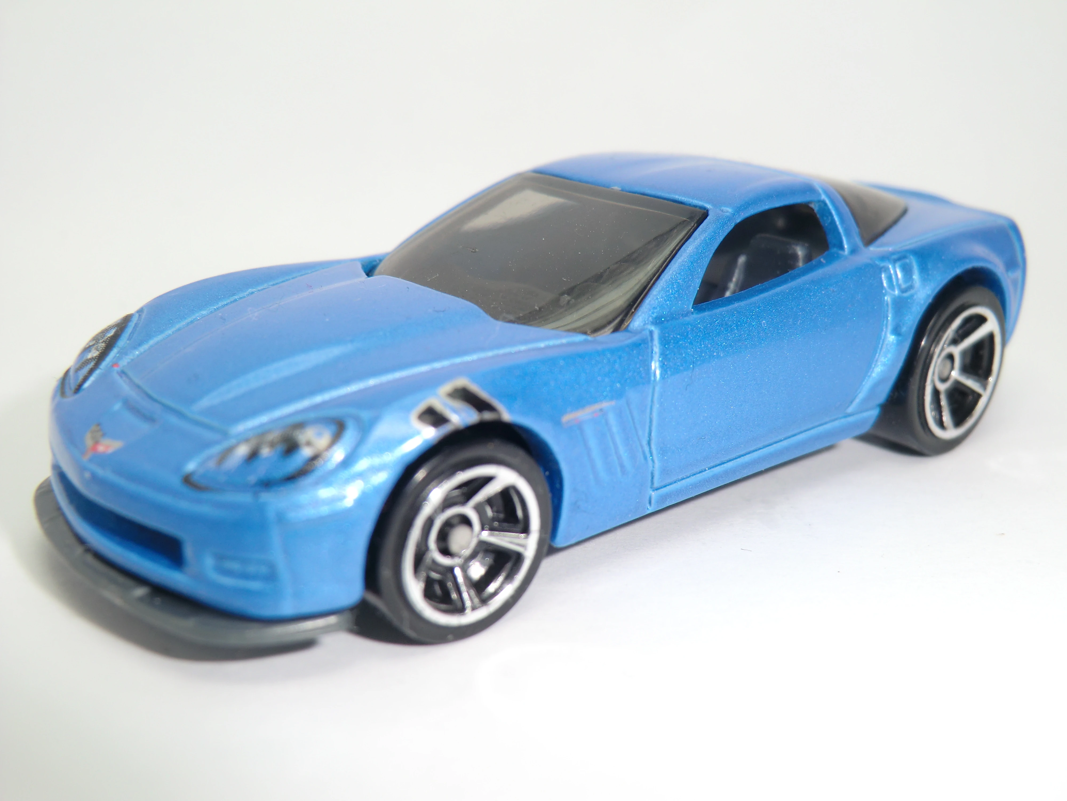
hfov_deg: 46.8
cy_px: 400
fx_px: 1233
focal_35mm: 40
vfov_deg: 36.0
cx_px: 534
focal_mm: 7.1
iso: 64
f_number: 3.8
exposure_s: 1/250
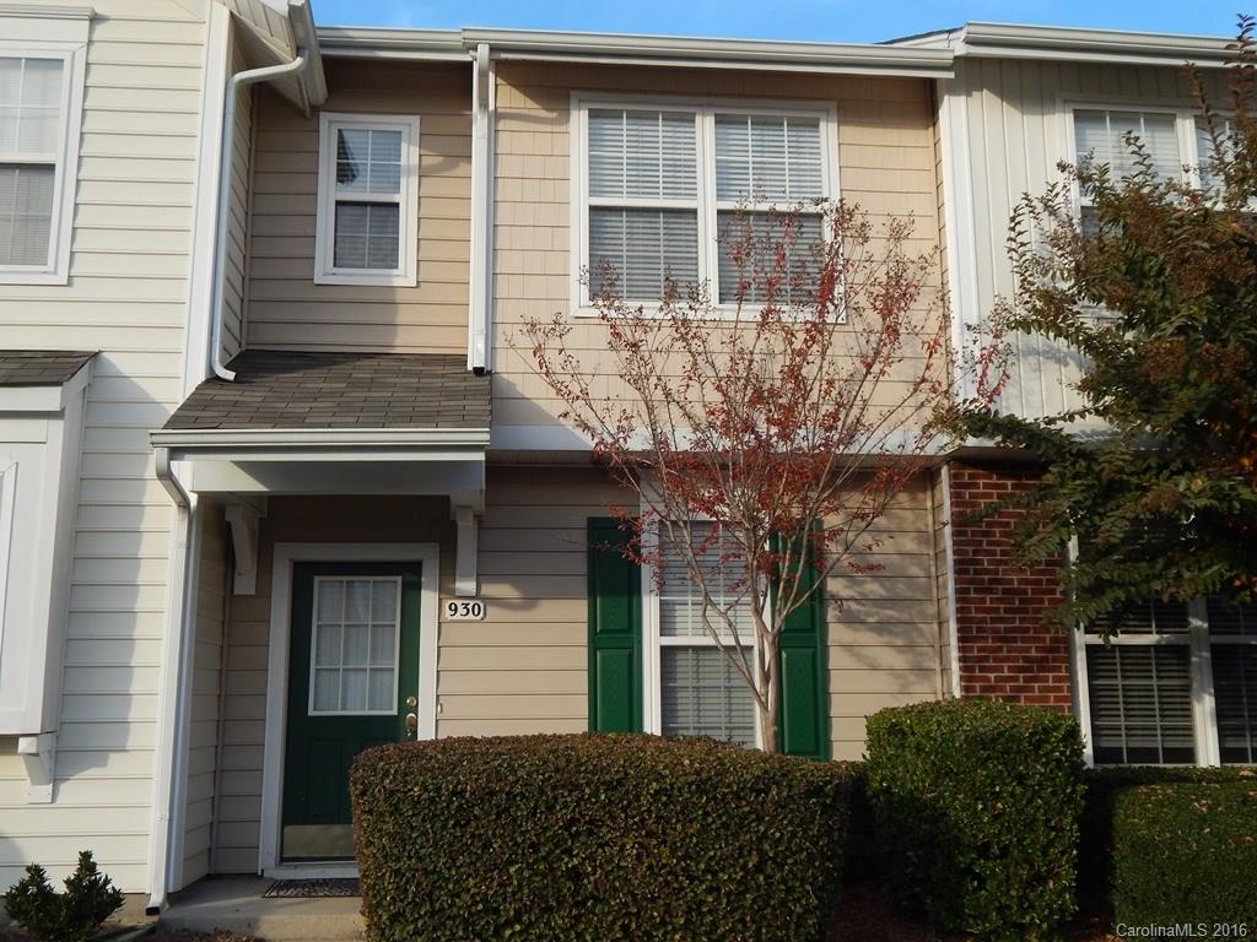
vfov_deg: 40.7
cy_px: 471
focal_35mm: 35
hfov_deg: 52.6
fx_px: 1271
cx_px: 628
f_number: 3.3
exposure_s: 1/500
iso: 125
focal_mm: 6.1
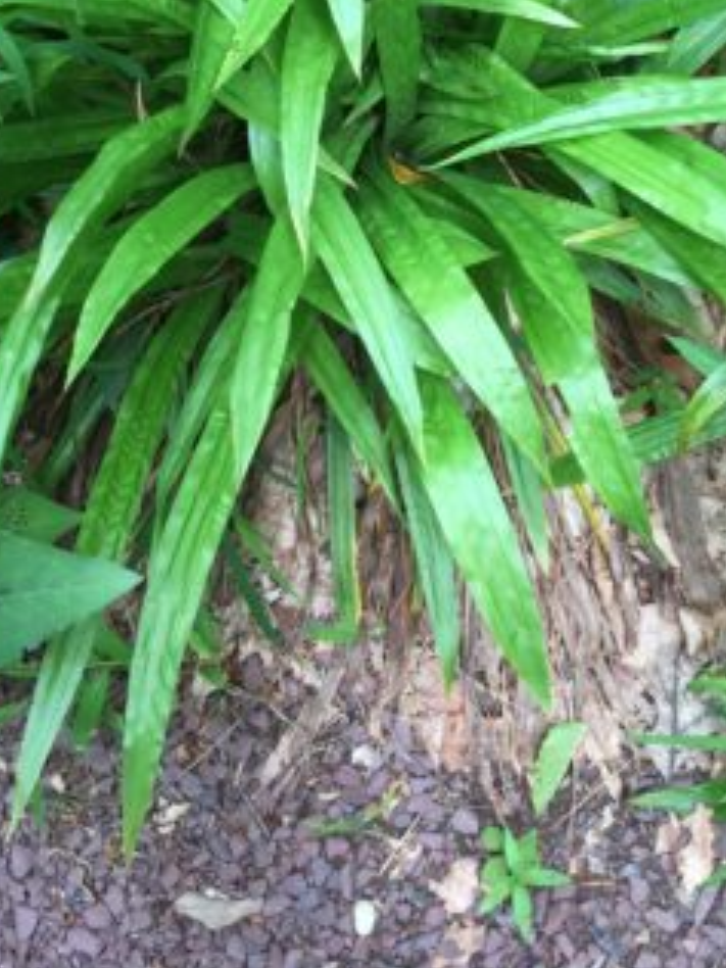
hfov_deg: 26.6
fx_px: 1538
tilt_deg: -57.3
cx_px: 349
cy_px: 80
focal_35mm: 55
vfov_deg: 33.0
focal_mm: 4.15
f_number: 2.2
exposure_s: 1/60
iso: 32
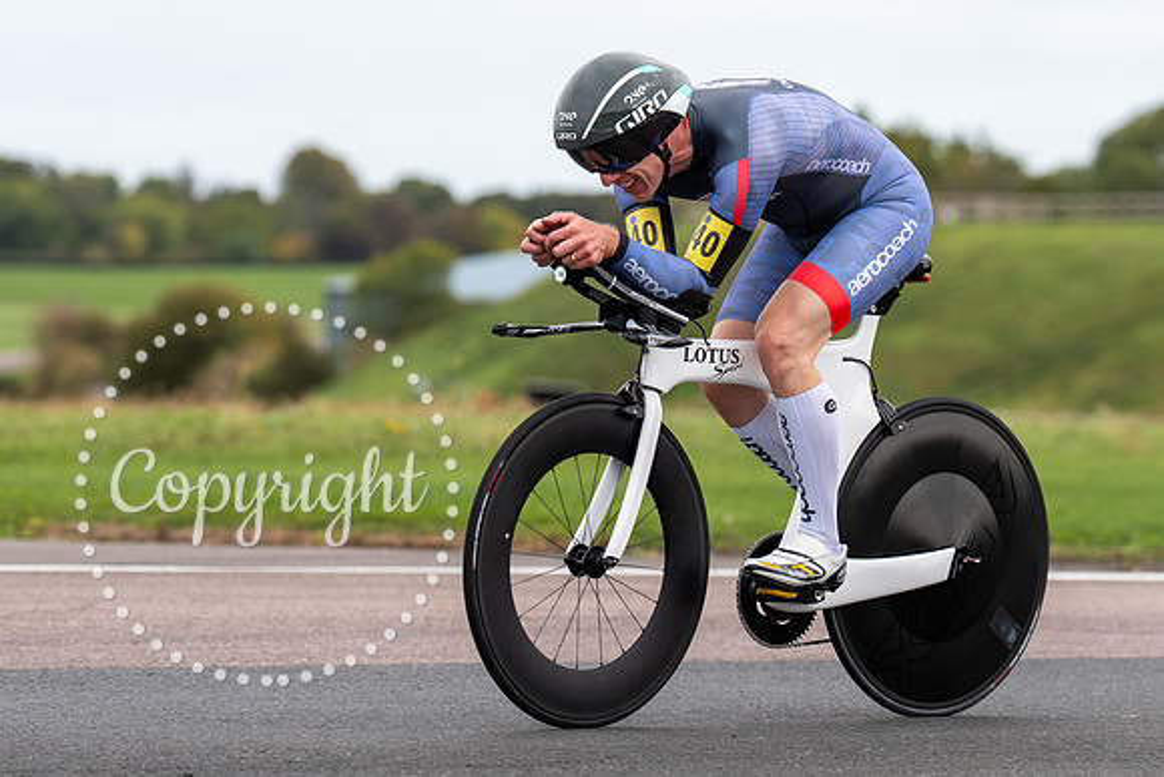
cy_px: 422
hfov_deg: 9.2
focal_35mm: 223
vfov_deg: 6.2
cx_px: 563
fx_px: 7221
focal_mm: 142
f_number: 3.5
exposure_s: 1/1000
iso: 125
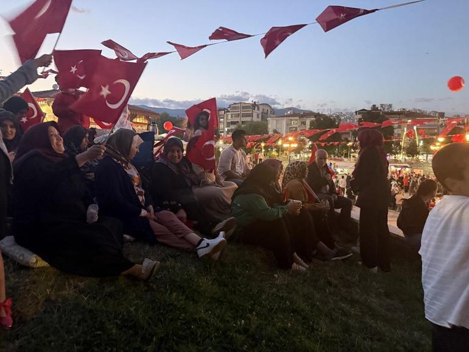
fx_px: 325
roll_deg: -1.7
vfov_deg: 56.8
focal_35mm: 24
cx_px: 234
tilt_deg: -3.4
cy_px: 176
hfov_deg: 71.6
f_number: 1.78
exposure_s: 1/25
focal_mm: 6.76
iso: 1000
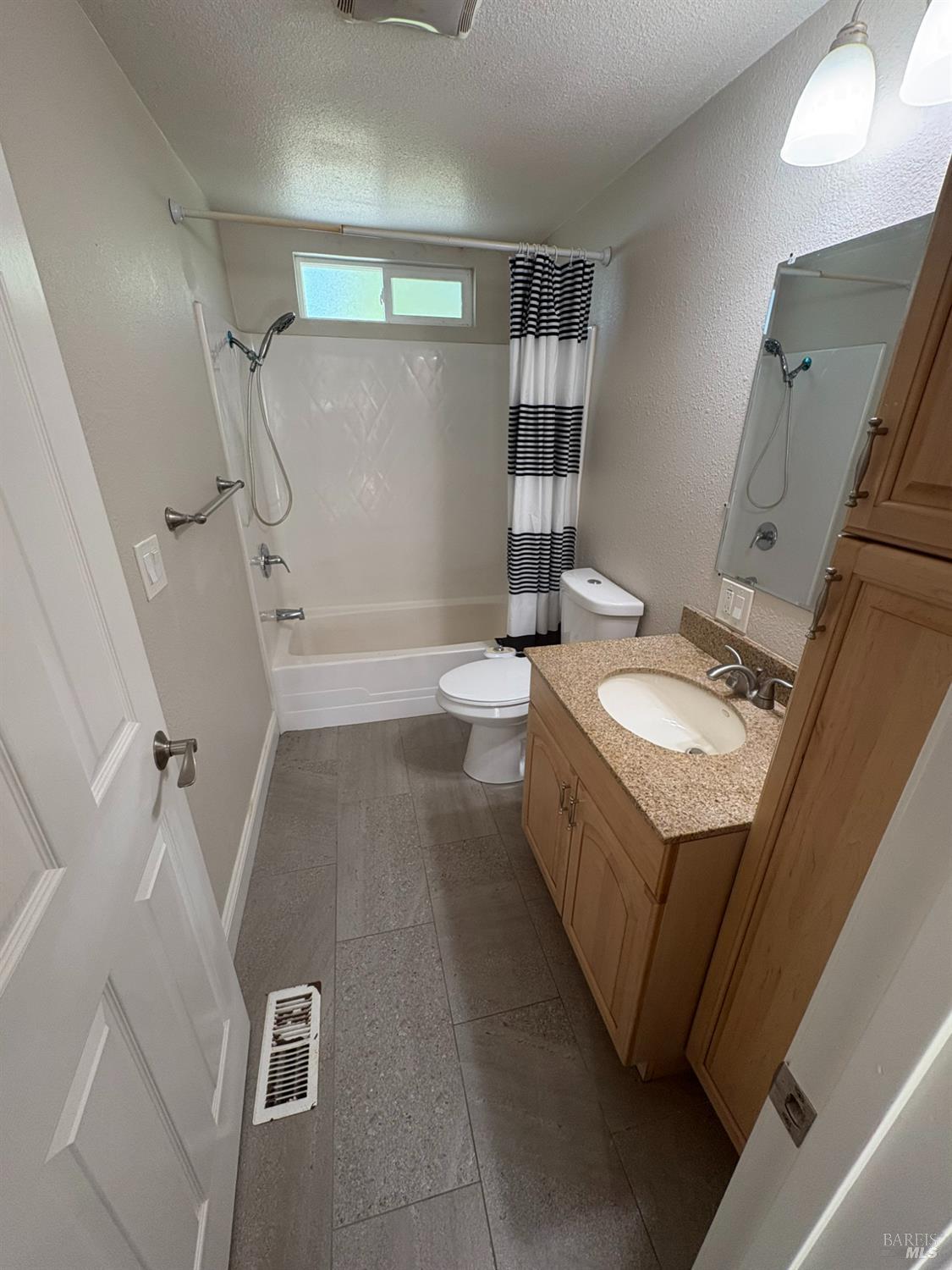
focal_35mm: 14
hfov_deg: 85.7
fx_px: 513
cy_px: 635
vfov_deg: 102.1
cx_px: 476
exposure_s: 1/60
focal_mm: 2.22
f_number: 2.2
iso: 160
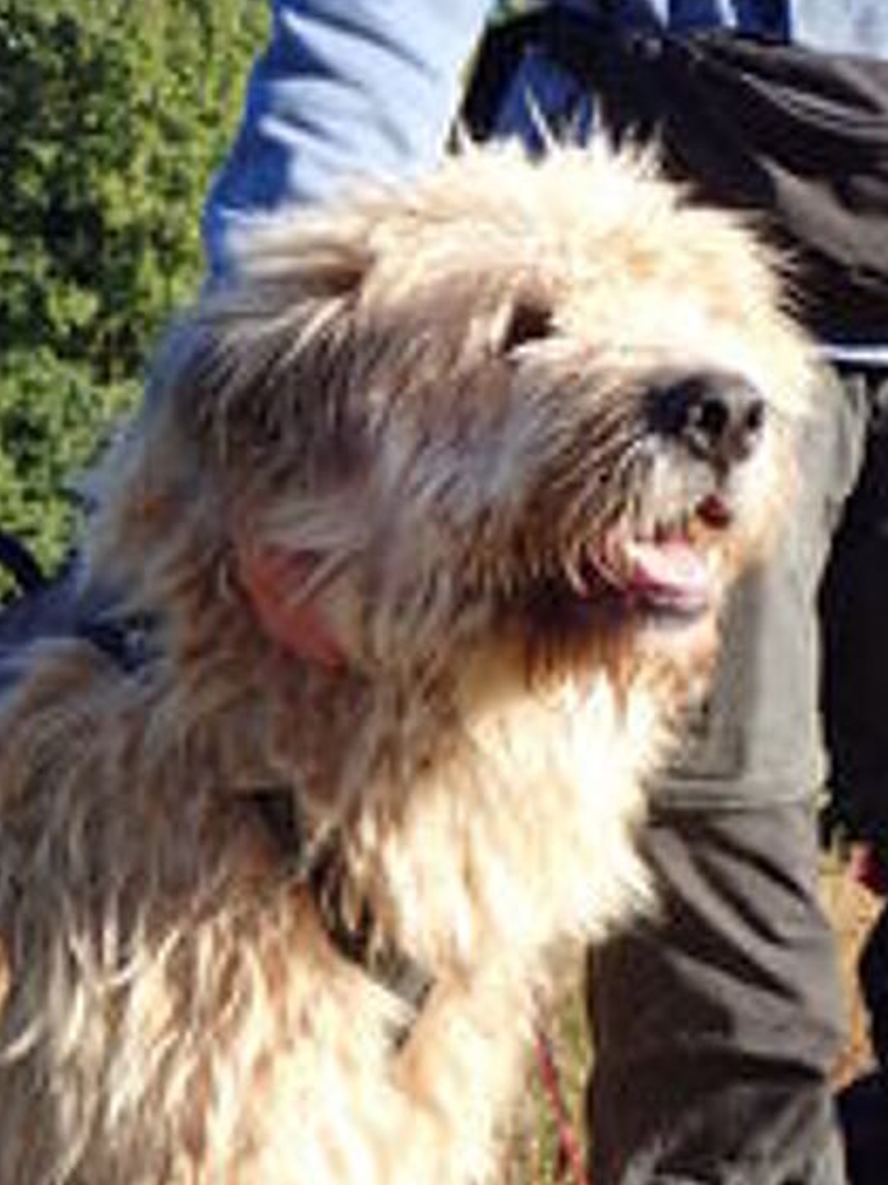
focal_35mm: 101
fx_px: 3457
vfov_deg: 19.4
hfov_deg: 14.6
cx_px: 382
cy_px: 522
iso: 250
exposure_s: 1/500
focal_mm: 15.66
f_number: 4.5
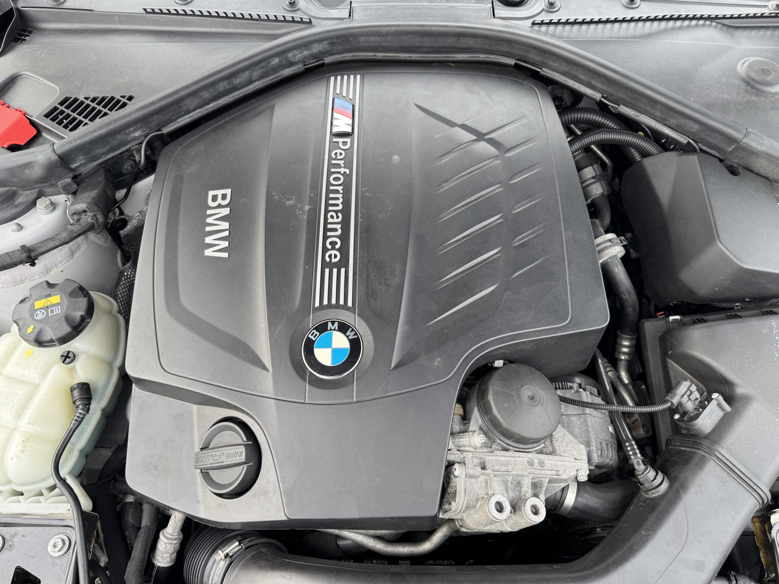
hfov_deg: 71.6
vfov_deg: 56.8
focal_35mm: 24
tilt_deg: -60.5
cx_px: 390
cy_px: 292
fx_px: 540
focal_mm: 6.76
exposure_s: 1/193
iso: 64
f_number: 1.78
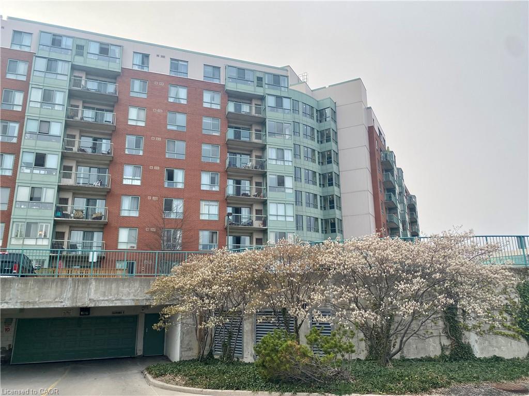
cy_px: 198
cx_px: 264
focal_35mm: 26
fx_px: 397
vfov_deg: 53.1
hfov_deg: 67.3
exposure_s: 1/1272
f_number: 1.8
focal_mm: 4.25
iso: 32
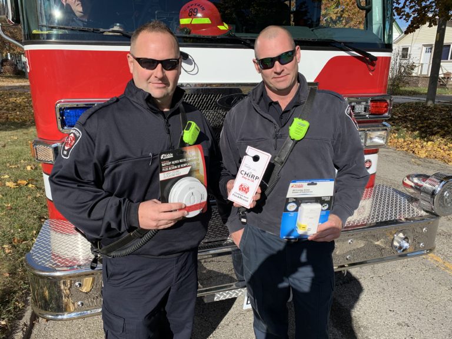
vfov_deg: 53.1
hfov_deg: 67.3
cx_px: 226
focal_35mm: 26
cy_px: 170
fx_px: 339
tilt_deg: -16.9
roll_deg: -0.5
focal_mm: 4.25
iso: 25
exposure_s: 1/3185
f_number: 1.8
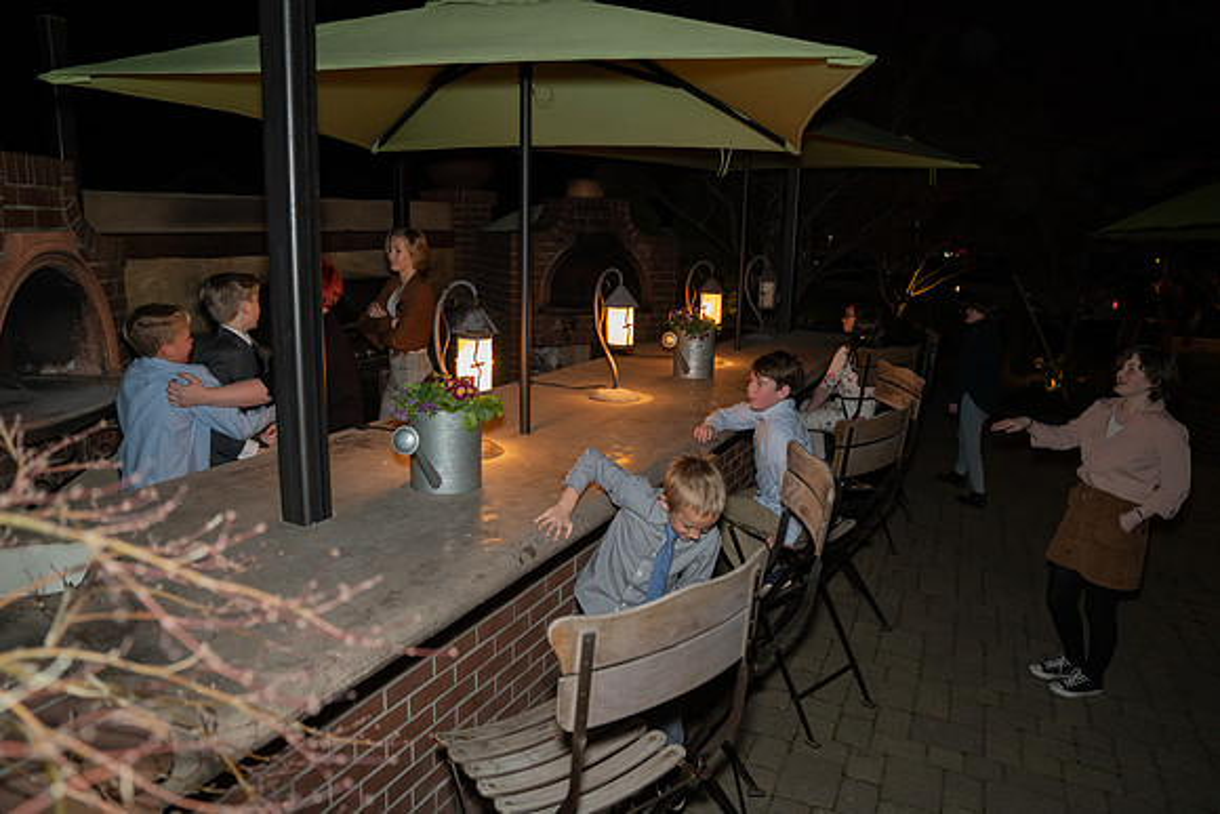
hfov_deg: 73.7
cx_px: 610
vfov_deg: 53.2
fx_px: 813
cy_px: 407
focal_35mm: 24
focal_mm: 24
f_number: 2.8
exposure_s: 1/160
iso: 2000
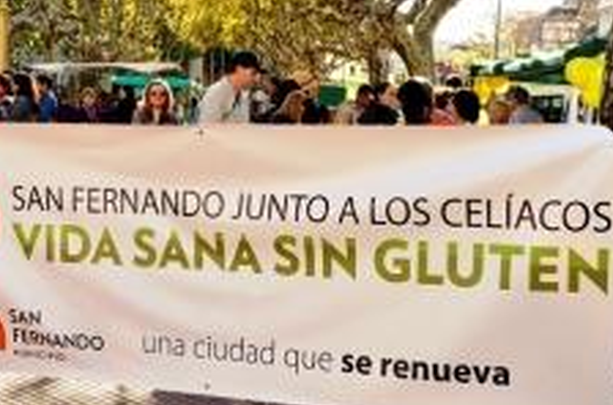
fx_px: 1019
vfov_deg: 22.4
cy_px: 272
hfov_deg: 33.5
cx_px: 320
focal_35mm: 60
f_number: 7.1
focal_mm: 20
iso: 1000
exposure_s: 1/320
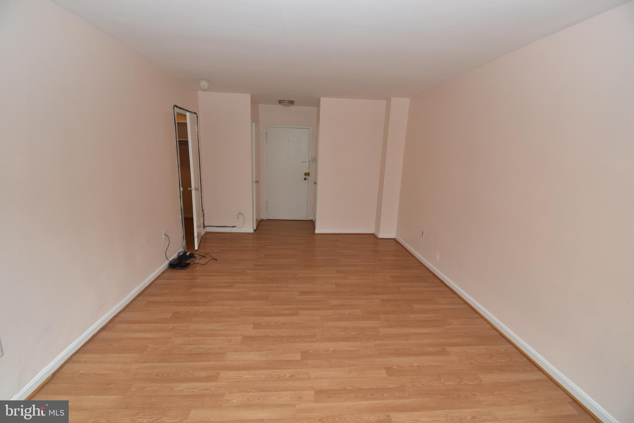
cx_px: 317
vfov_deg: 77.3
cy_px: 212
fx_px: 264
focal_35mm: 15
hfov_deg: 100.4
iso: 400
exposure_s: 1/60
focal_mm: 10
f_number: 8
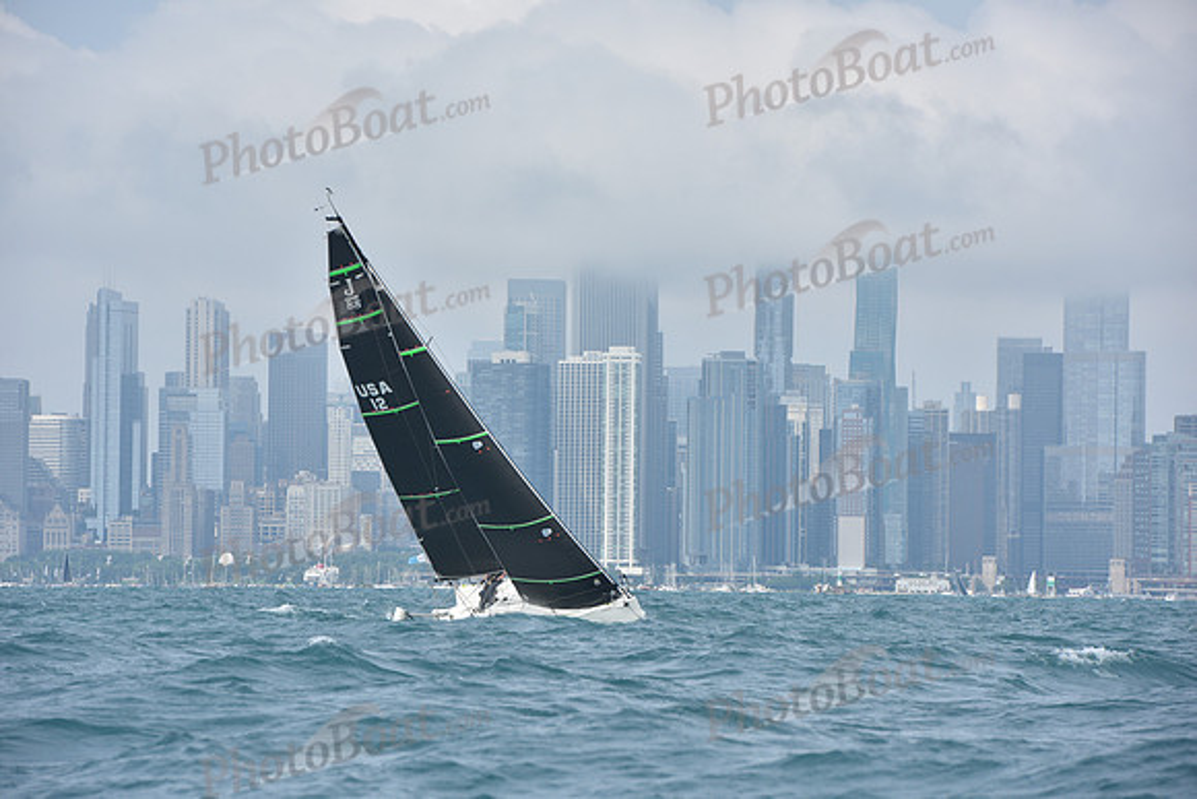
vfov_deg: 6.9
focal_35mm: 200
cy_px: 400
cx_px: 598
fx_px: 6651
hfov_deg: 10.3
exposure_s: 1/800
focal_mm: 200
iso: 250
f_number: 10
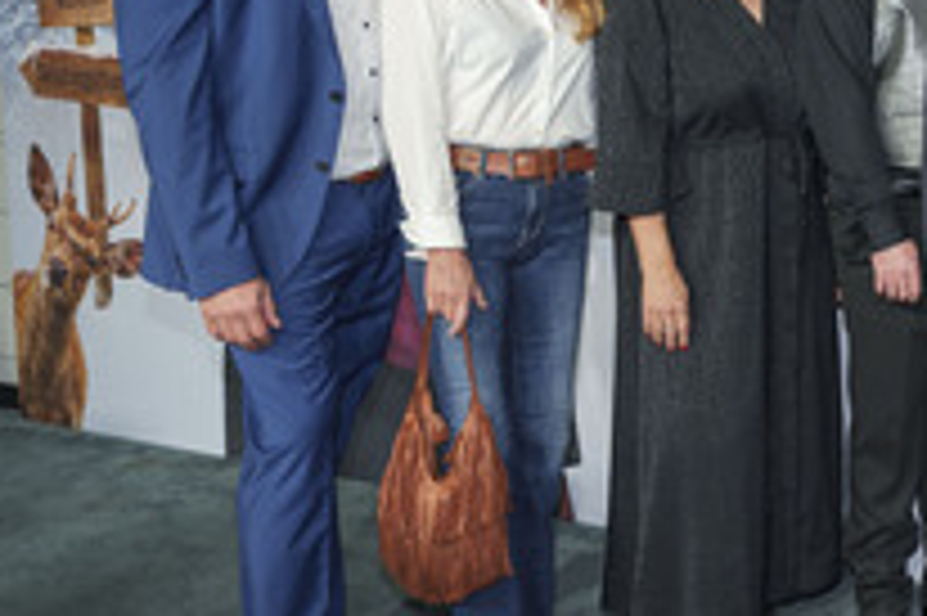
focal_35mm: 57
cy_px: 216
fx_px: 1467
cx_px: 983
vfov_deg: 23.7
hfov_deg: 31.6
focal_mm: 26
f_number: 4
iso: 800
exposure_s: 1/250
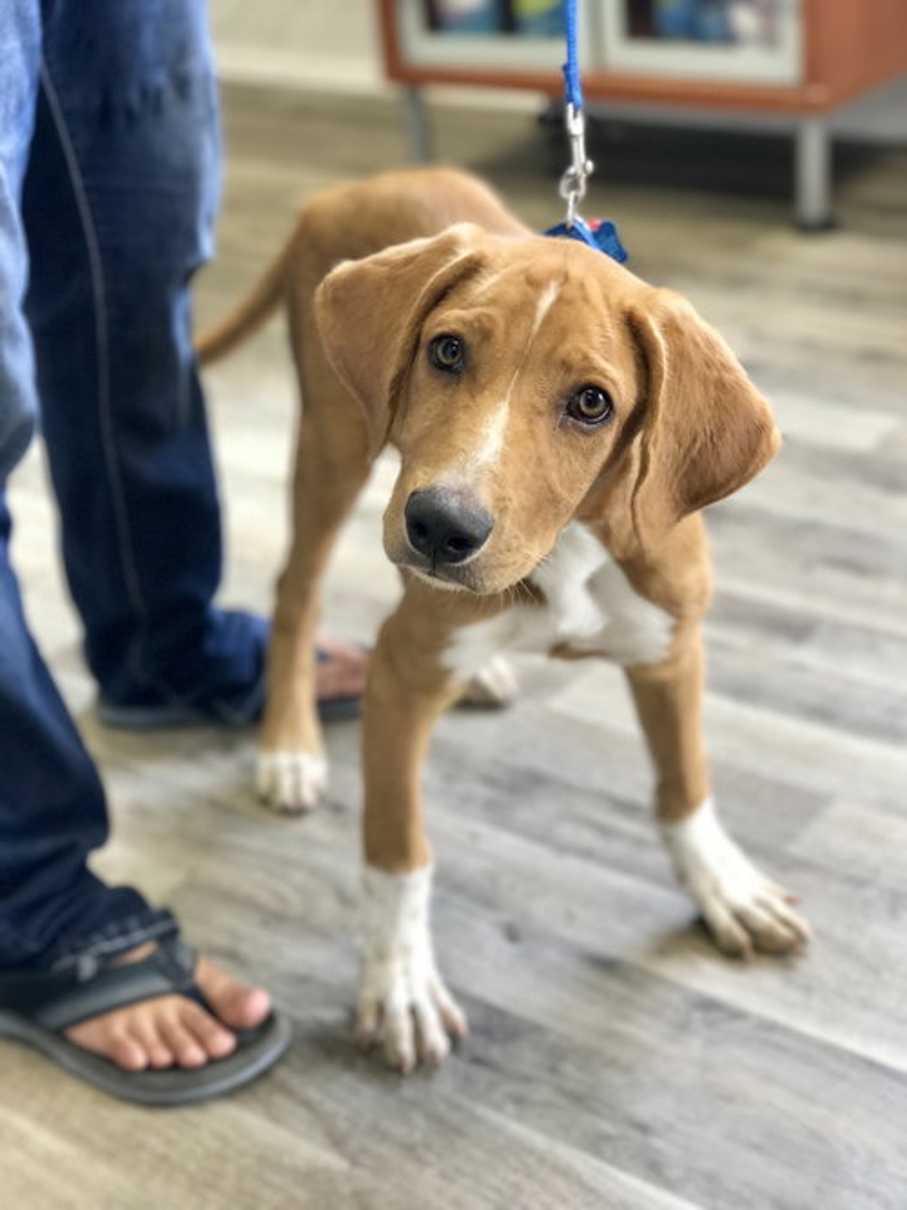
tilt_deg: -27.6
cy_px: 605
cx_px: 454
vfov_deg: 33.8
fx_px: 1992
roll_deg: +6.0
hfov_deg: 25.7
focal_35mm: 57
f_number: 2.8
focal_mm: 6.6
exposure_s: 1/60
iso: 80
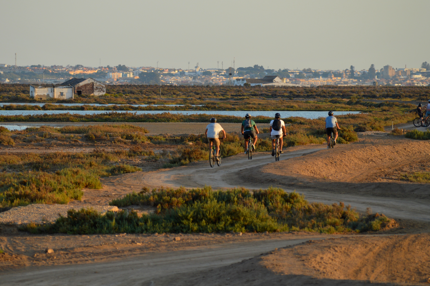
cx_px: 191
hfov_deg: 6.9
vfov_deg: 4.6
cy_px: 116
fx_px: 3588
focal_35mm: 301
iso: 100
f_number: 5
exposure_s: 1/200
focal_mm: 155
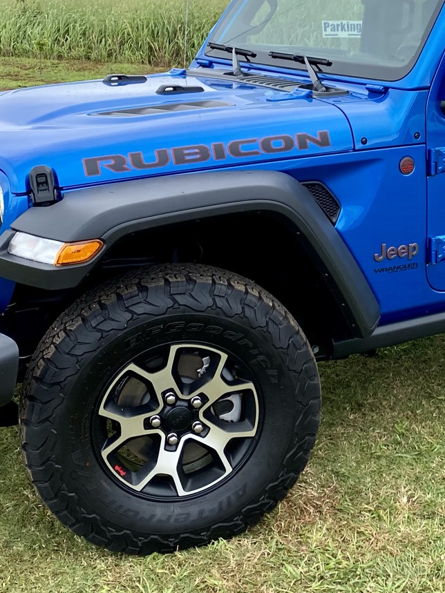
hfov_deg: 22.5
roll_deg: -3.7
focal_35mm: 62
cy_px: 184
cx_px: 471
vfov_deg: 30.9
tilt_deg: -6.1
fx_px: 1063
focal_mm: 4.25
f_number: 1.8
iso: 32
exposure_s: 1/651
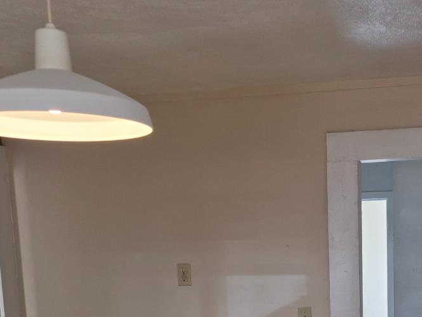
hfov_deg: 36.0
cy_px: 317
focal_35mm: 52
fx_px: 634
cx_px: 314
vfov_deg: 26.5
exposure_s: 1/120
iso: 200
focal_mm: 5.4
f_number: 1.8
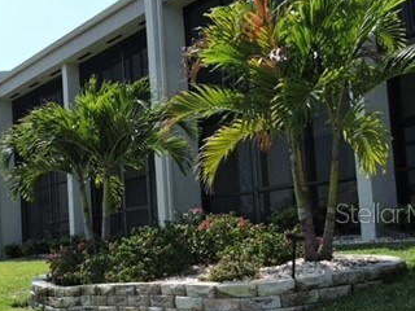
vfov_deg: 30.0
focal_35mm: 48
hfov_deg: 37.1
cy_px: 213
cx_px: 43
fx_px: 575
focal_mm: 4.3
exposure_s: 1/1000
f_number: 3.3
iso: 100
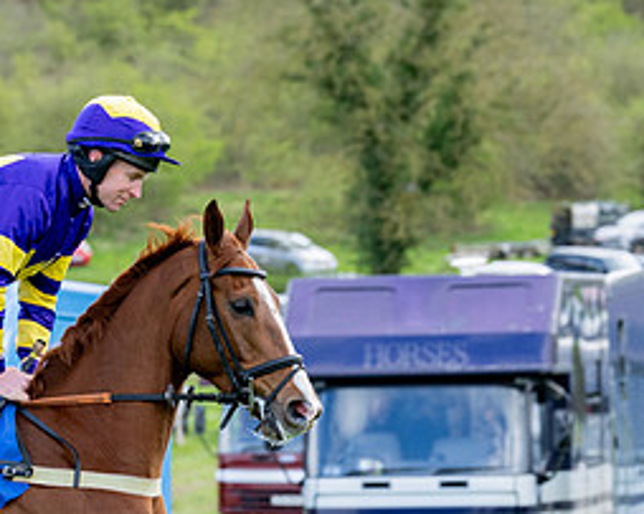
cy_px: 608
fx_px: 5239
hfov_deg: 7.0
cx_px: 32
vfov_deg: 5.6
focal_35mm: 275
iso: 400
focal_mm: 99
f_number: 5
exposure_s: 1/640
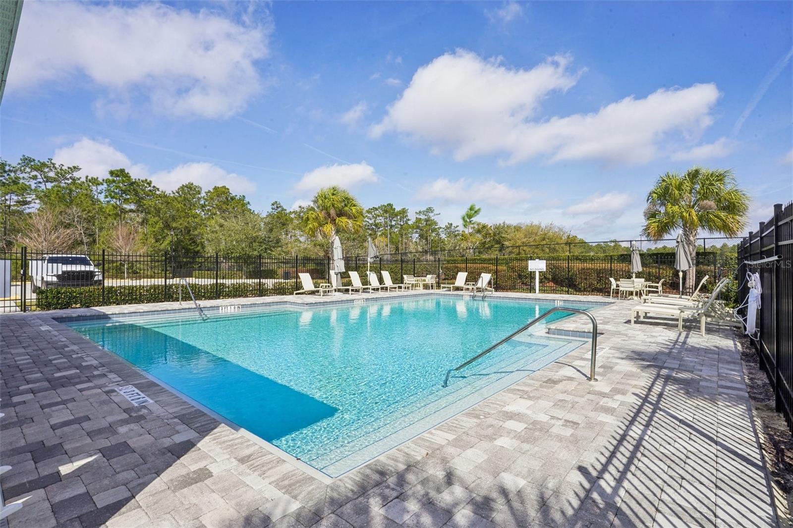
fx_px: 374
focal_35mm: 17
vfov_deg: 70.4
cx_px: 396
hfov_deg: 93.3
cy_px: 264
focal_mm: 17
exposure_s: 1/80
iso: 100
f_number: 20
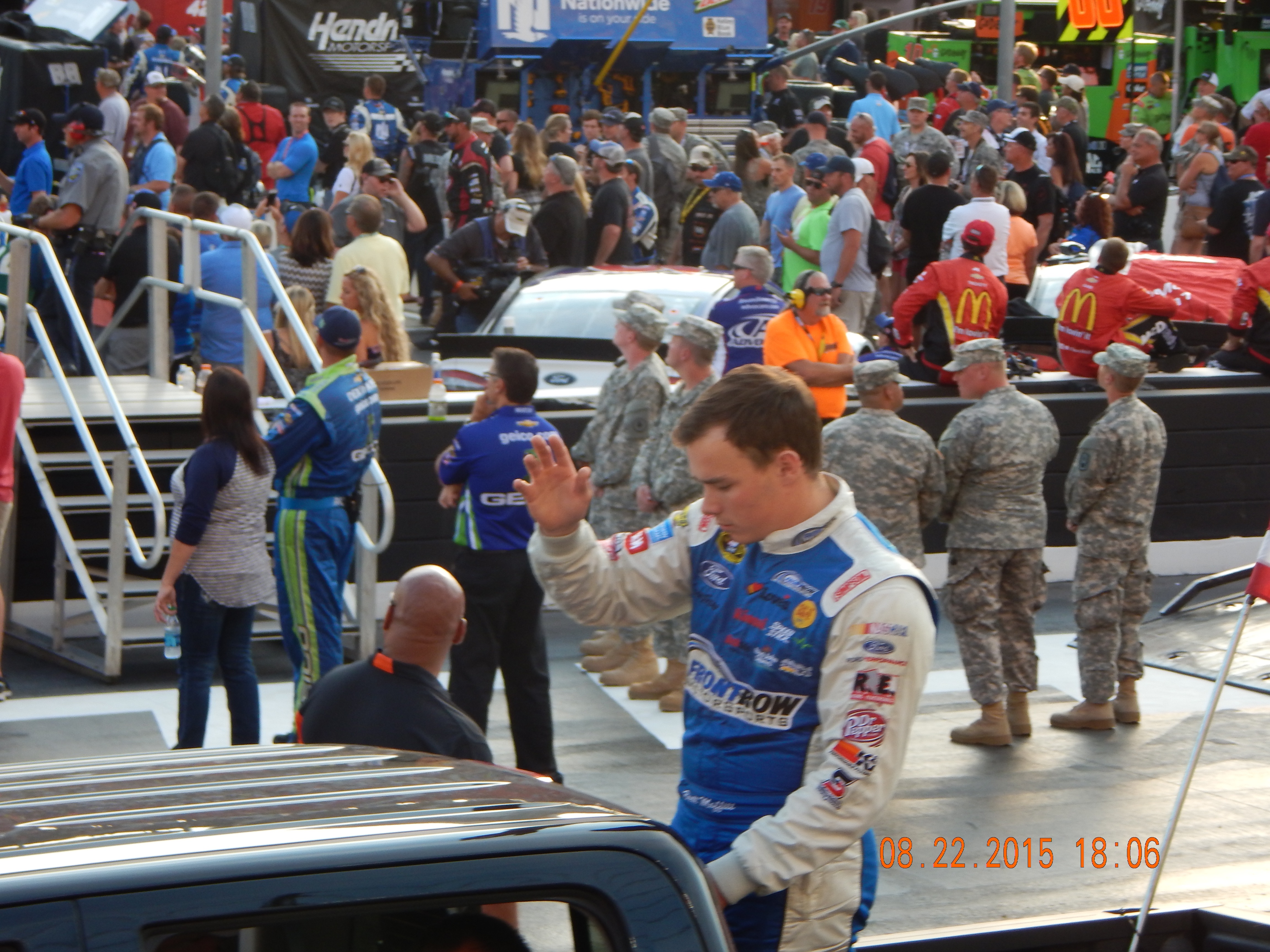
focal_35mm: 131
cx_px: 635
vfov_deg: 11.3
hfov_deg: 15.1
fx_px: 4806
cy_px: 476
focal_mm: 23.4
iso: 125
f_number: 4.8
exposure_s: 1/100
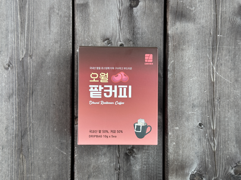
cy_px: 90
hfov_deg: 39.7
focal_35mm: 48
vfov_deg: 30.3
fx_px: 334
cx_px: 120
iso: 64
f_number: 1.78
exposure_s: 1/501
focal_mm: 6.86
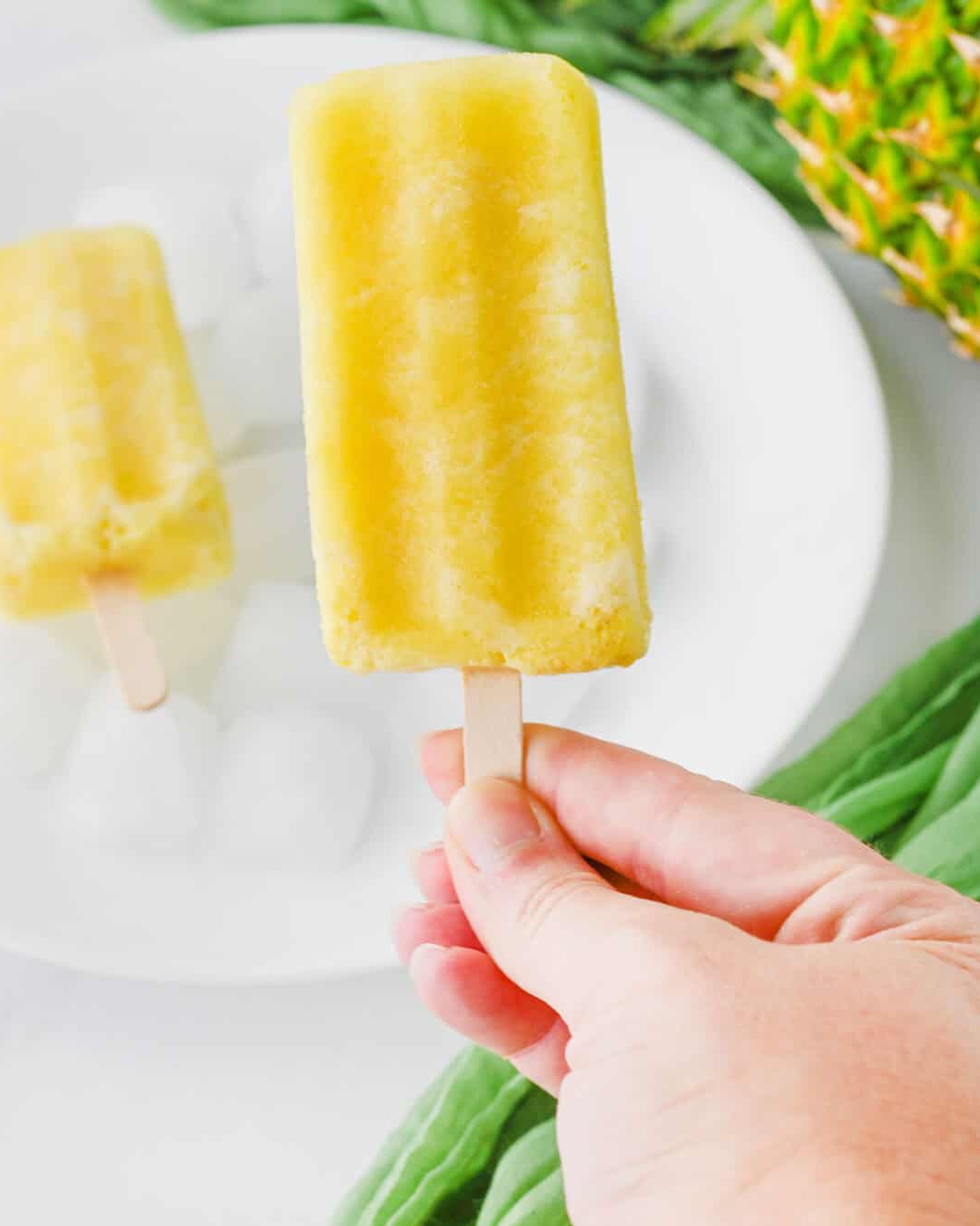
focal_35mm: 63
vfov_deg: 30.0
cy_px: 575
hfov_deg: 24.2
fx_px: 2284
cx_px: 434
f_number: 8
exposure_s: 1/50
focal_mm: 50
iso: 125
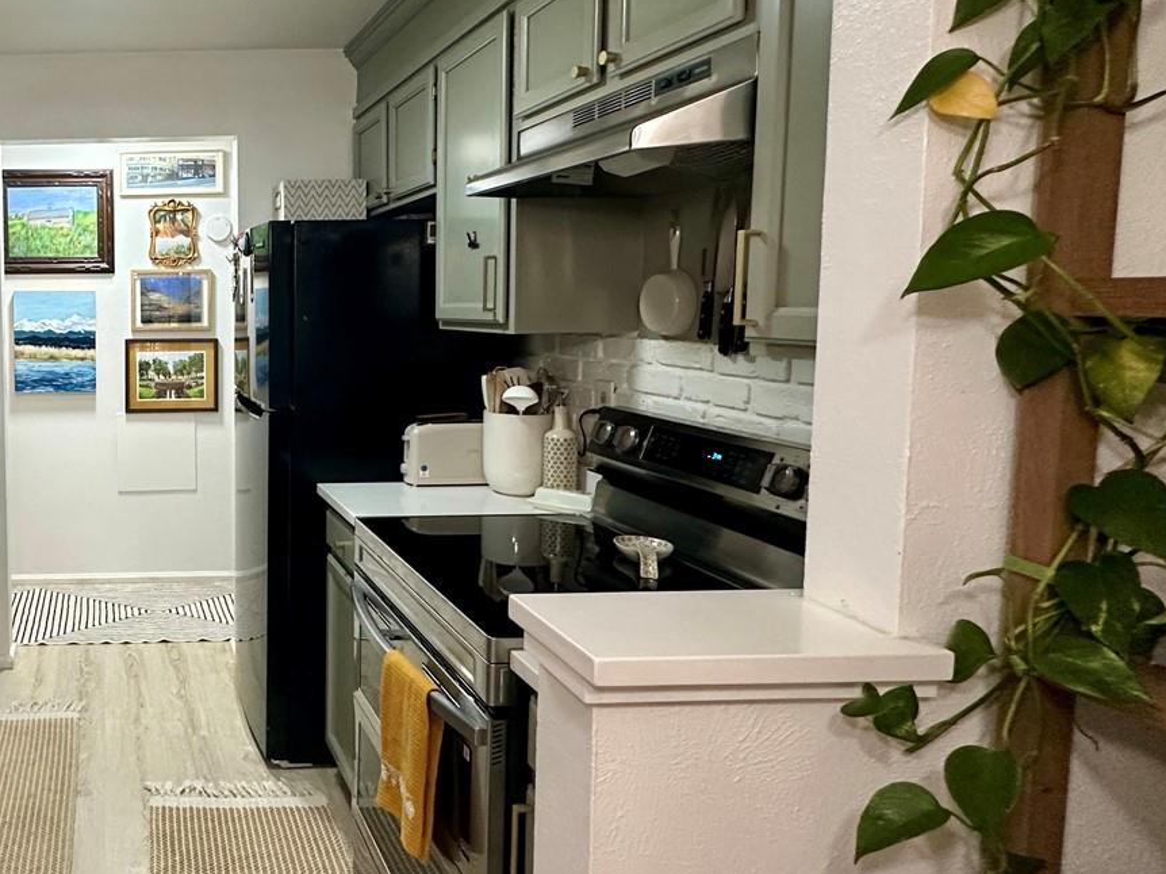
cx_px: 118
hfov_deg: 57.8
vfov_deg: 52.8
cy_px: 372
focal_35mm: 26
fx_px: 876
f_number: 2.2
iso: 250
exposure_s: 1/60
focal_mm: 2.22
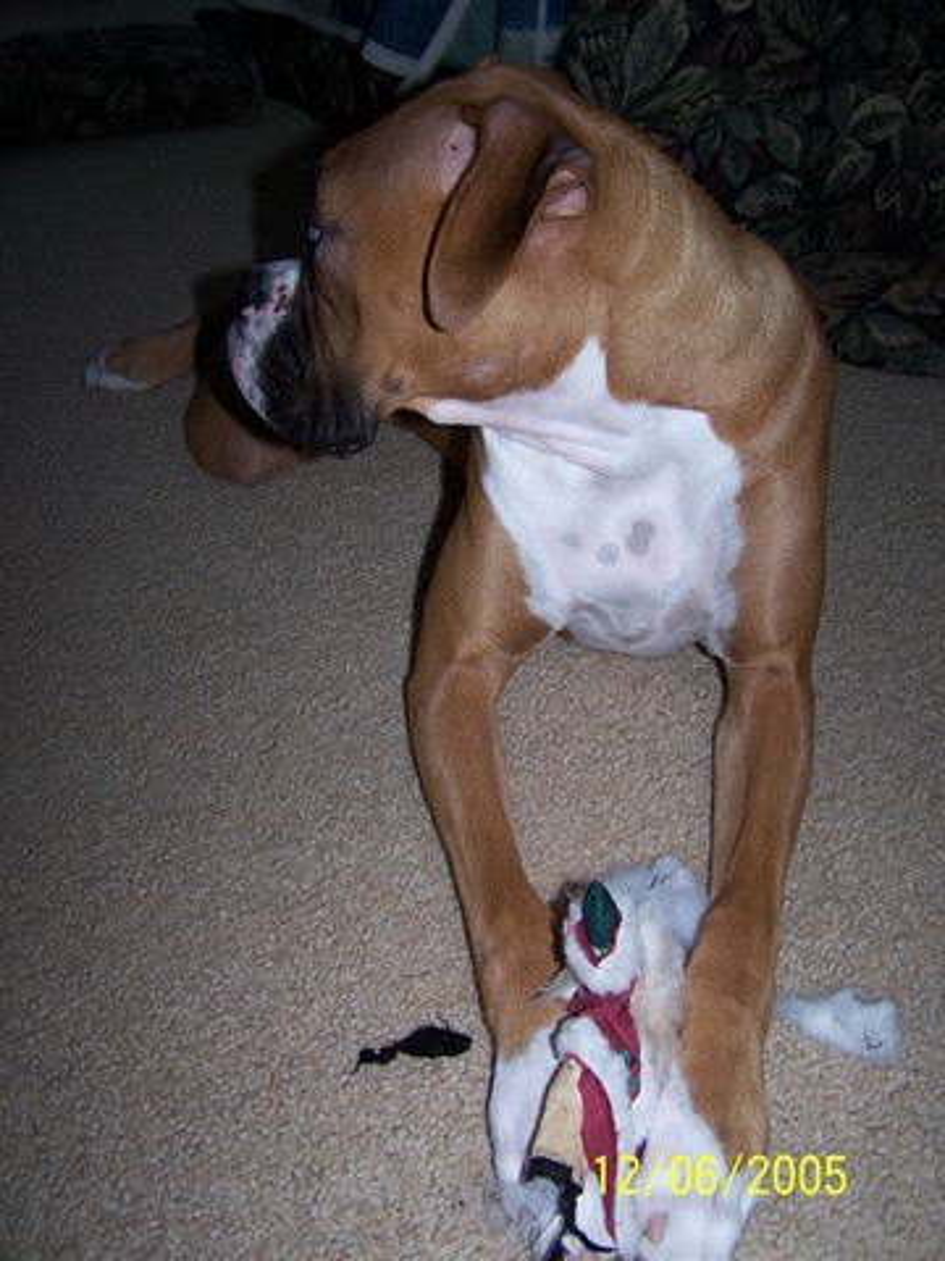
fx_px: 1383
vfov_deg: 49.0
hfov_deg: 37.7
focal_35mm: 38
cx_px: 472
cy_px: 630
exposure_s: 1/60
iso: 80
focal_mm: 6.3
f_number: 2.8
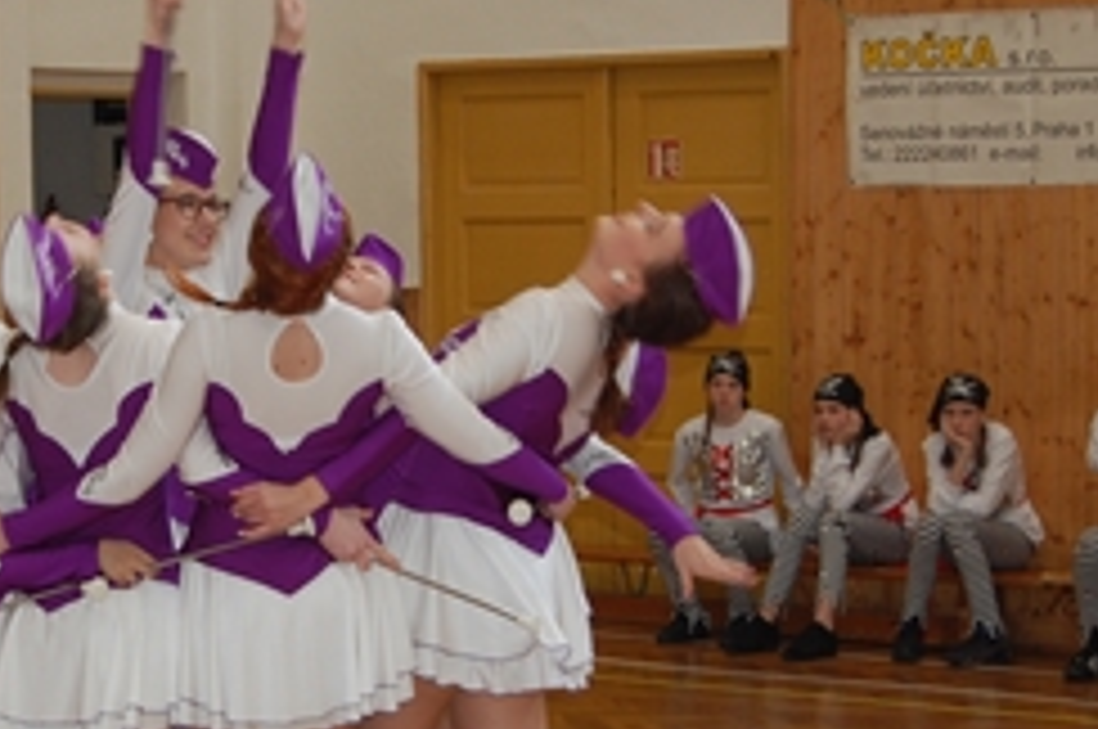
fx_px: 3746
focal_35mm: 123
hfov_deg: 16.6
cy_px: 454
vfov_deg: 11.1
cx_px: 234
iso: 400
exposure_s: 1/60
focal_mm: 40
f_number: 5
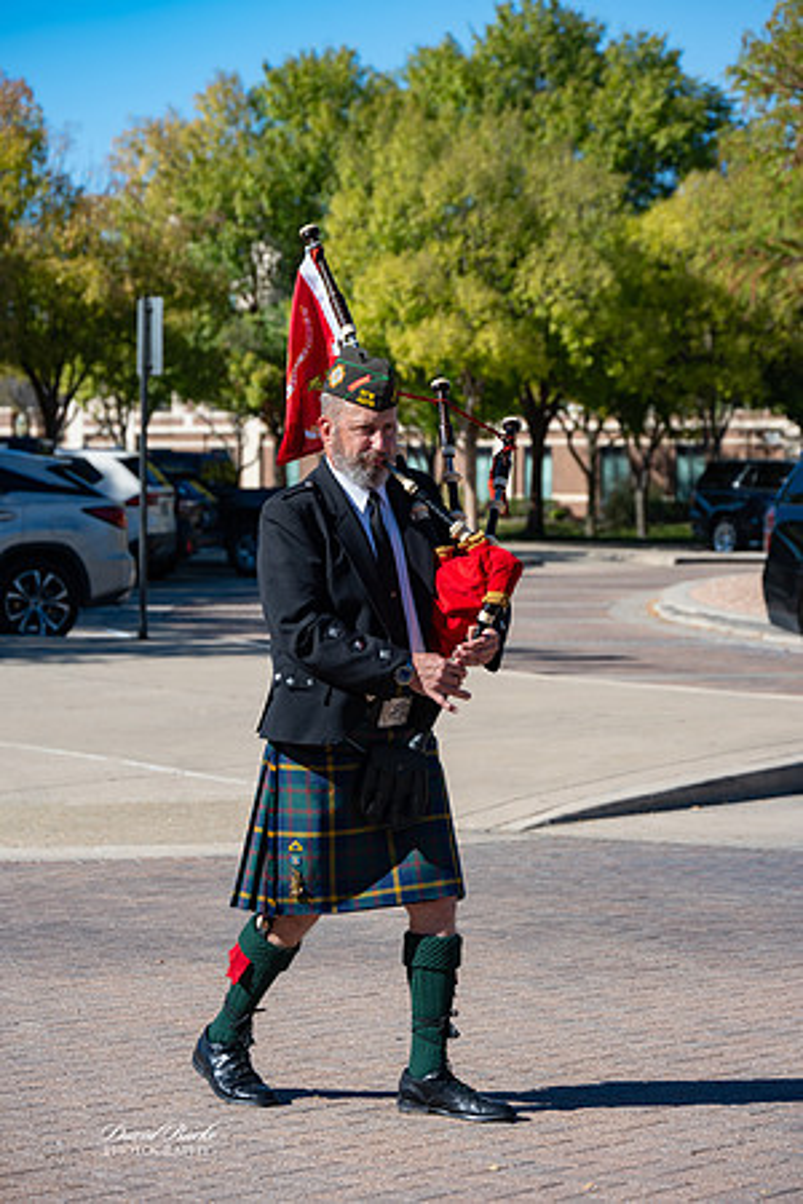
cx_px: 402
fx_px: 3513
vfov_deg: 19.5
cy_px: 602
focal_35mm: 105
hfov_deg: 13.0
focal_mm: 105
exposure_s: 1/500
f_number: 6.3
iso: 140
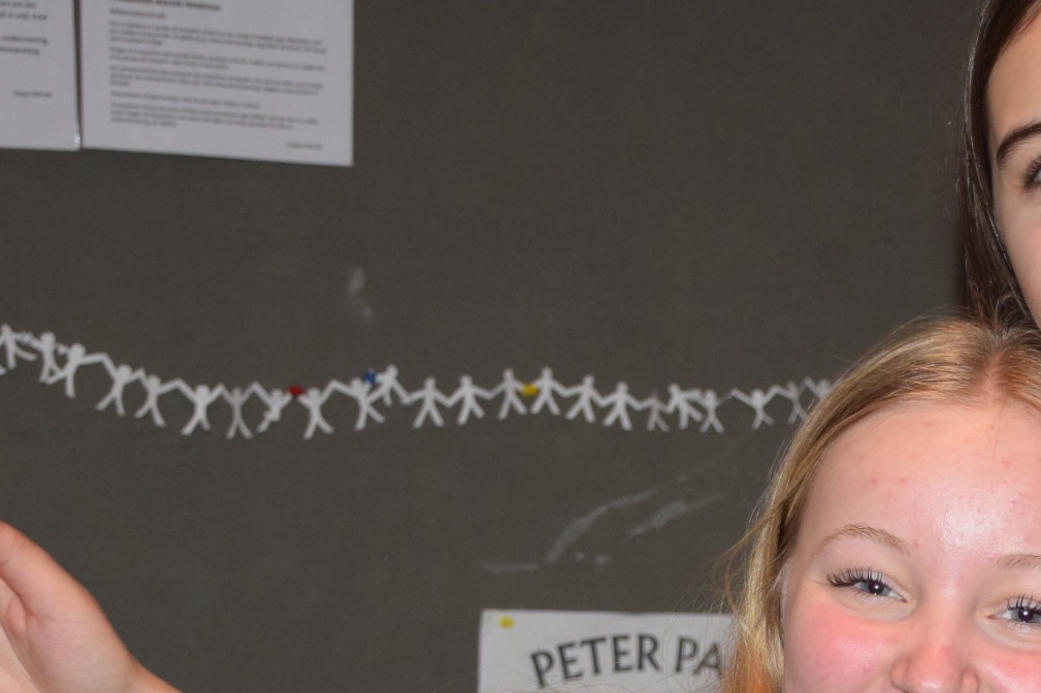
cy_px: 866
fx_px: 3353
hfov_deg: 17.3
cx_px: 973
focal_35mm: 116
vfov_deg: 11.5
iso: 800
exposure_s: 1/60
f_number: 3.8
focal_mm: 26
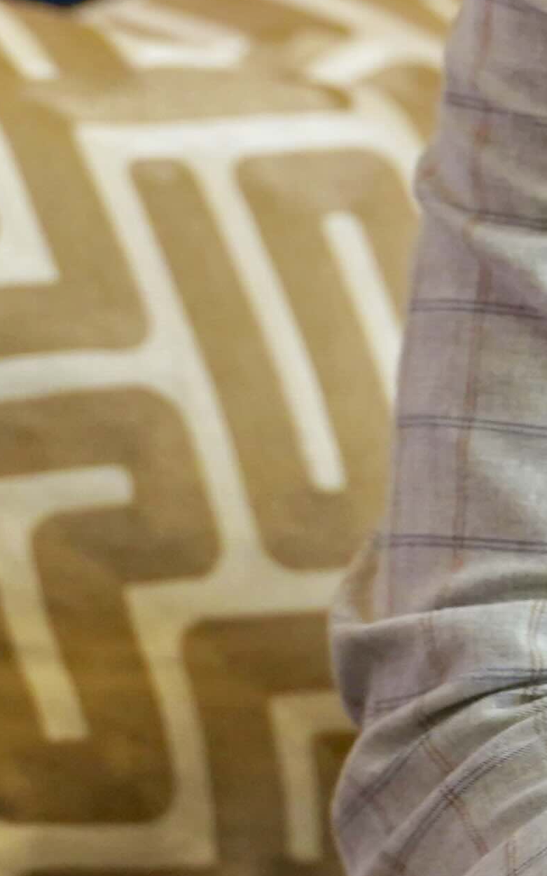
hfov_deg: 2.4
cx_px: 928
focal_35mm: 548
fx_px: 13074
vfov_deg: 3.8
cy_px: -291
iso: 2000
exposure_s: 1/200
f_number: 3.5
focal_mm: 112
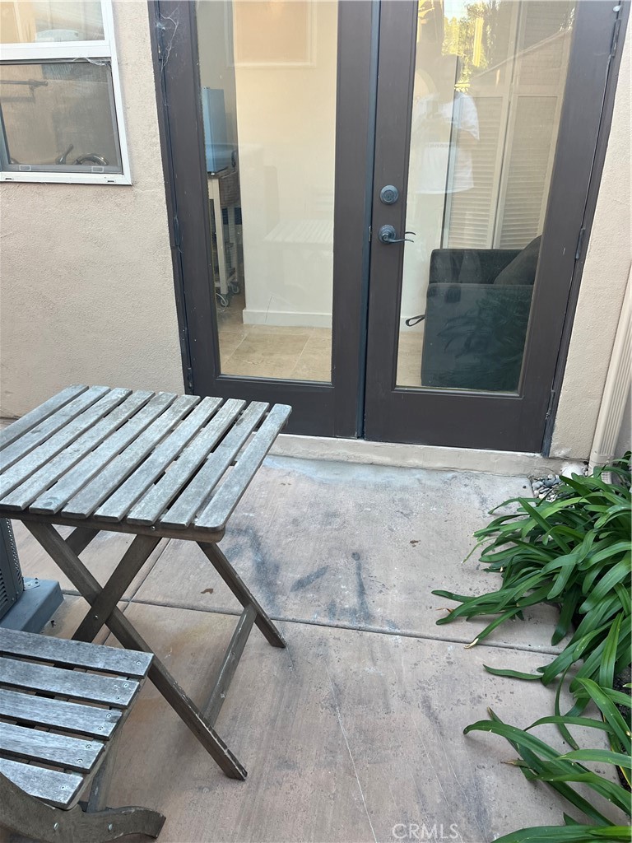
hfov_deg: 53.1
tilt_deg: -25.3
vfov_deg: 67.3
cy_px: 422
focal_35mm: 26
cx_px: 316
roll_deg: -0.2
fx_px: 633
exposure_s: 1/120
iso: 80
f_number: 1.6
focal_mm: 5.1
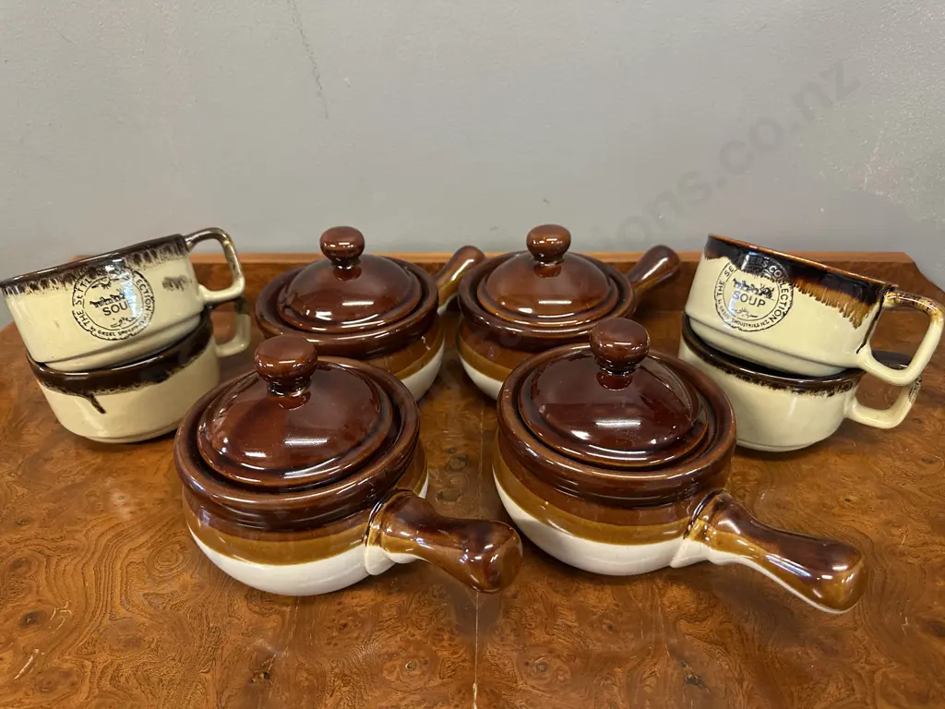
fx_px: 655
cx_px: 472
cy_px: 354
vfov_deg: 56.8
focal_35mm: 24
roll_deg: +0.7
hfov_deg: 71.6
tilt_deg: -33.7
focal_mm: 6.86
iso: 320
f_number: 1.78
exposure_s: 1/50
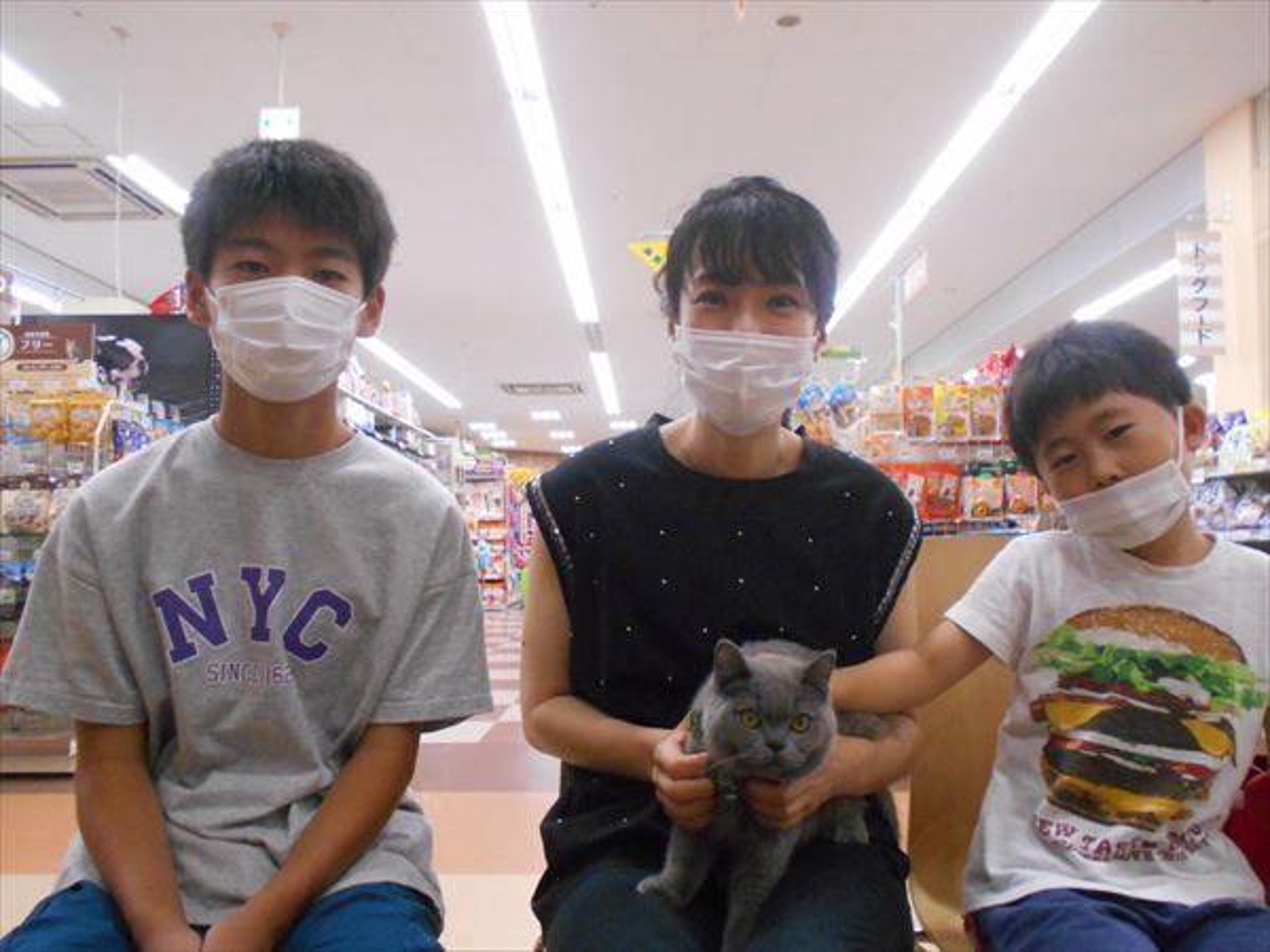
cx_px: 635
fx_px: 1101
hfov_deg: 60.0
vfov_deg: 46.8
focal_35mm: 30
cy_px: 476
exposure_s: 1/100
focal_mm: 5.1
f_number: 3.4
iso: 800
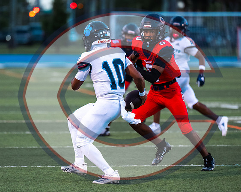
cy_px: 93
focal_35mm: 338
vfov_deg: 4.6
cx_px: 121
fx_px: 2410
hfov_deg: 5.7
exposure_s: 1/1600
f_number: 2.8
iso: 1800
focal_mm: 200
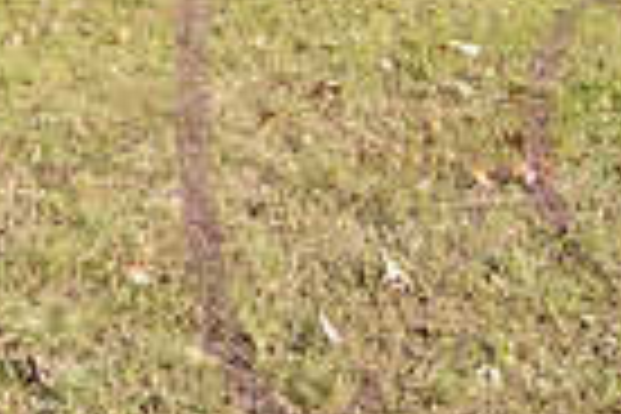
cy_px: -272
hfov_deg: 32.1
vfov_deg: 19.0
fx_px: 1018
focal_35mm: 59
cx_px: 50
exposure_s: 1/400
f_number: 13
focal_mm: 14
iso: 800
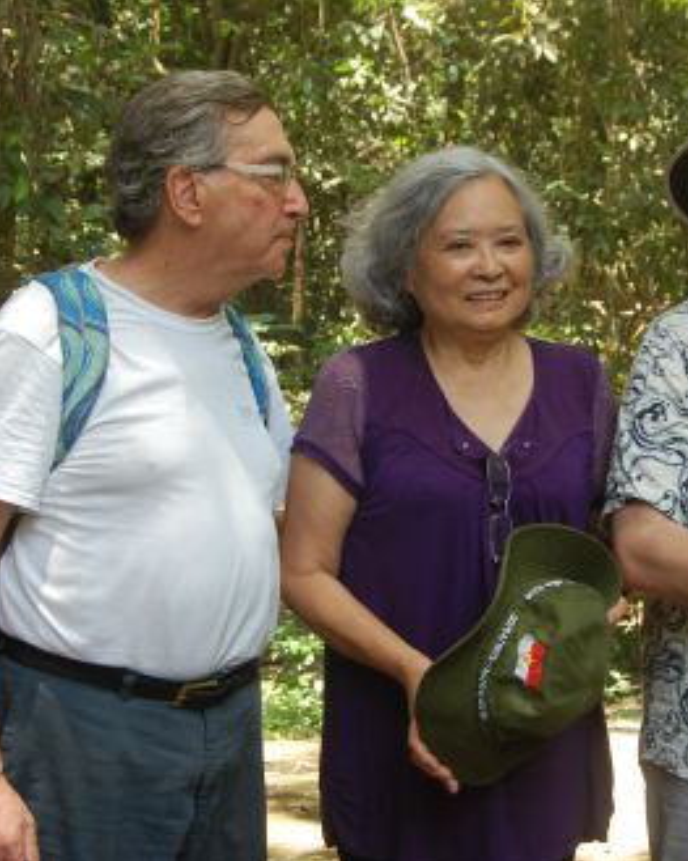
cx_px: 420
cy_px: 432
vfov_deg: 25.5
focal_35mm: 75
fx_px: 1902
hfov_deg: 20.5
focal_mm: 35
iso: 400
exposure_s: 1/60
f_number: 8
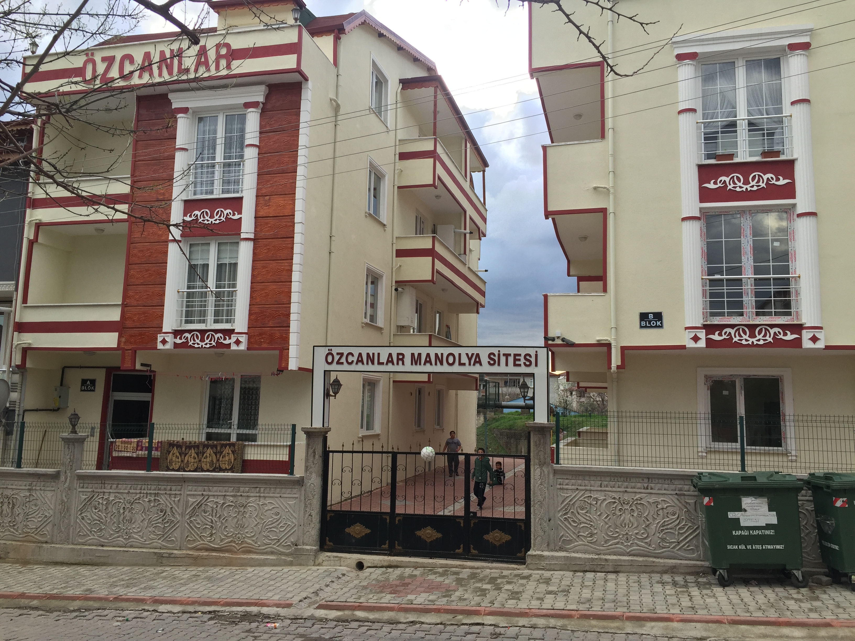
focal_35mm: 29
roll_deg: -1.6
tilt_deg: +7.4
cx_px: 428
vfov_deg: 48.2
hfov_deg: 61.7
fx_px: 716
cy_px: 320
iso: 32
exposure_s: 1/264
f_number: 2.2
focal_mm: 4.15
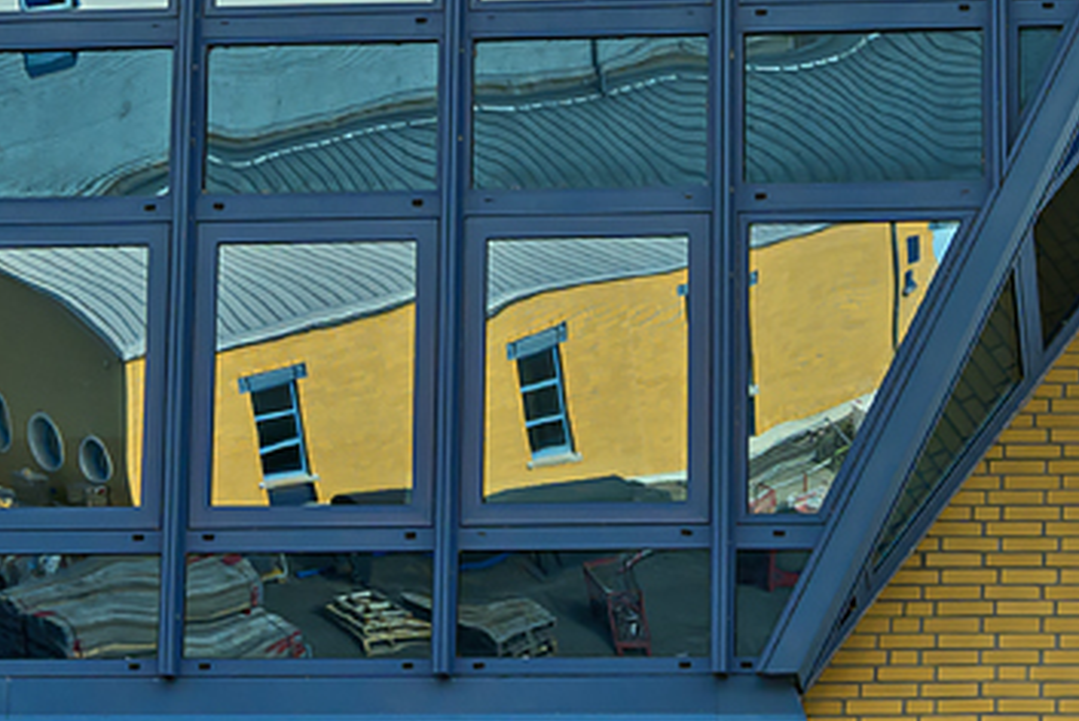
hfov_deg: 12.4
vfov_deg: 8.2
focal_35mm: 166
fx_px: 4966
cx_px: 220
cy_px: -101
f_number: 8
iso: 200
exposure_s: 1/250
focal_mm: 32.5
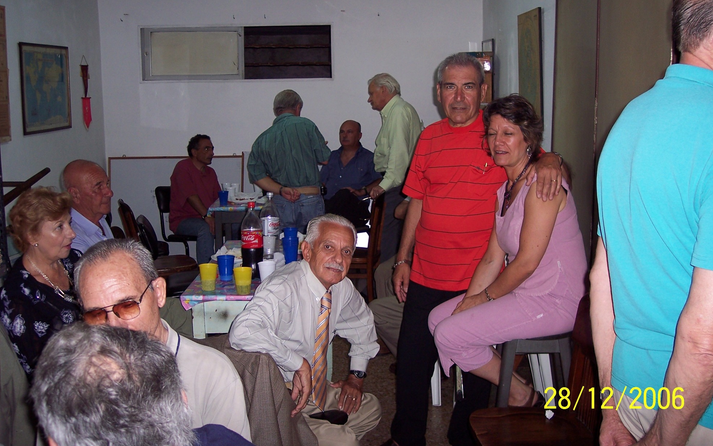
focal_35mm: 42
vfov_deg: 30.5
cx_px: 362
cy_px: 195
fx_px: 816
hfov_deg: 47.2
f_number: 2.8
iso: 100
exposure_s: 1/60
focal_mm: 8
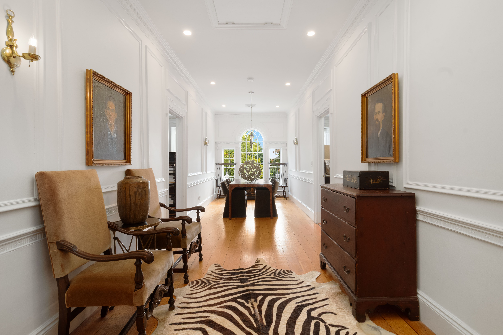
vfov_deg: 67.4
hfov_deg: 90.0
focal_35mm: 18
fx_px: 252
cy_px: 168
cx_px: 252
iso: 400
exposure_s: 1/15
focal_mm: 12
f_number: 11
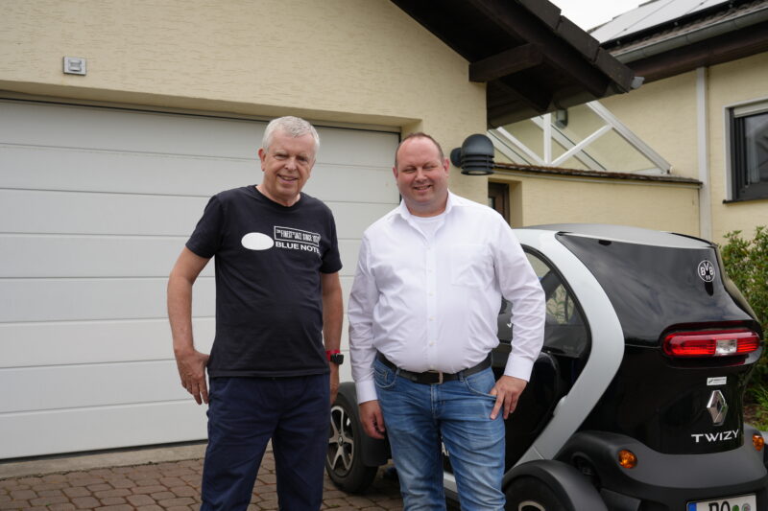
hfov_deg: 44.5
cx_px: 384
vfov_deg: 30.5
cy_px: 256
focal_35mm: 44
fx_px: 938
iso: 100
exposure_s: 1/640
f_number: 4.5
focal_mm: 44
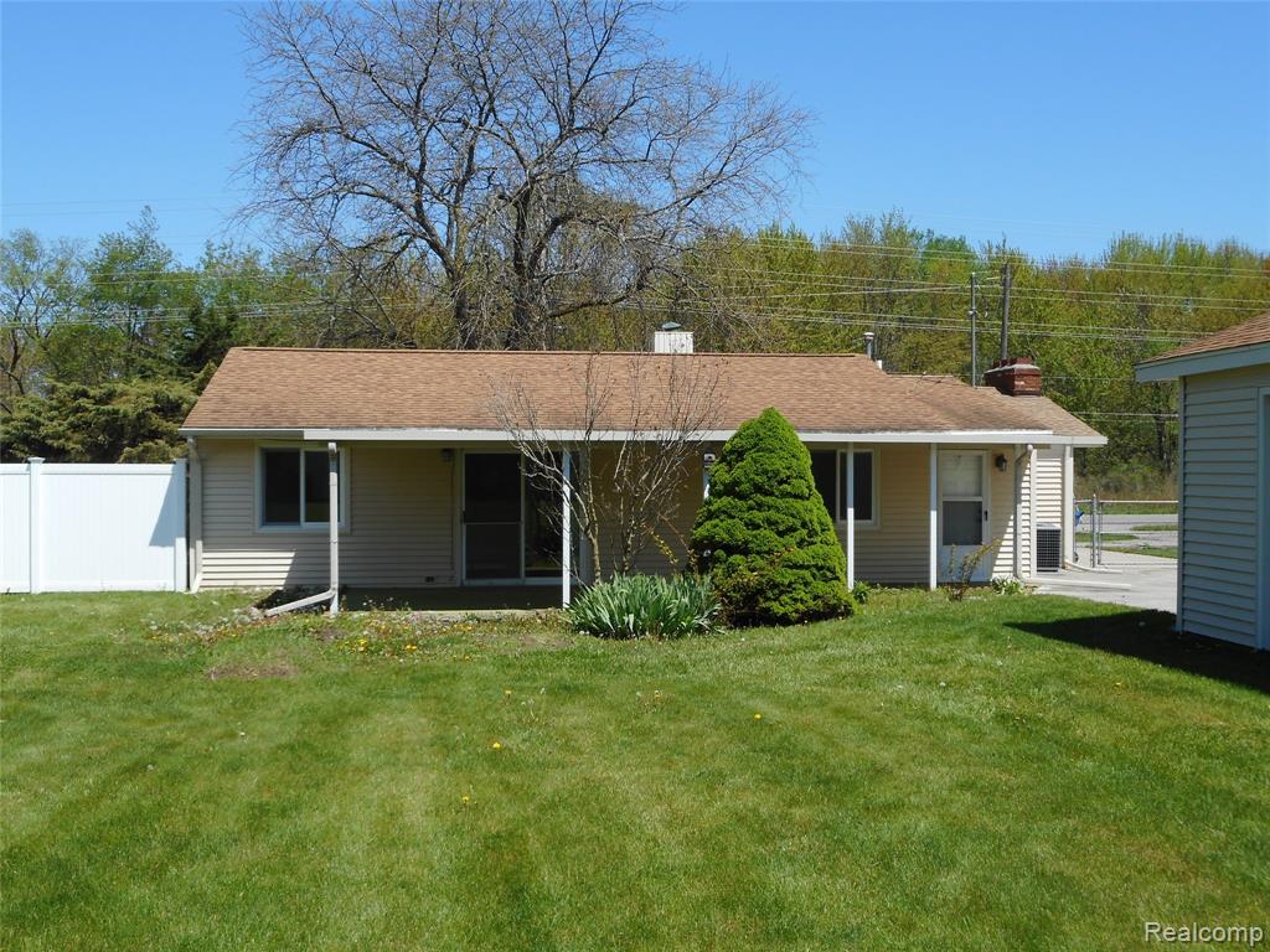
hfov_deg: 47.9
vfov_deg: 36.8
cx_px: 635
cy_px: 476
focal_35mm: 39
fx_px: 1431
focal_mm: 6.9
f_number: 4.5
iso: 80
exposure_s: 1/500
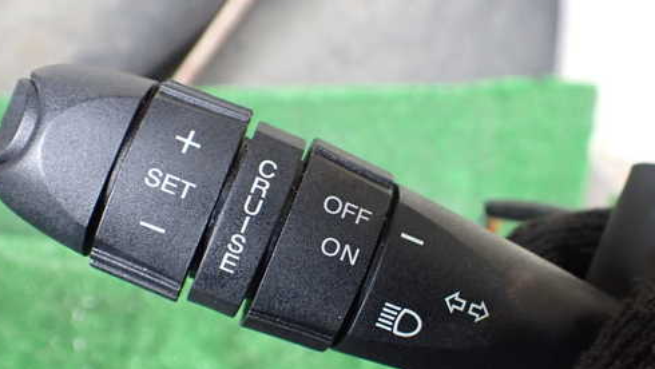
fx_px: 695
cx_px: 361
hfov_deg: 50.4
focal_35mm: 40
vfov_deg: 29.6
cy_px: 237
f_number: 2.3
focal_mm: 5.4
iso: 640
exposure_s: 1/125
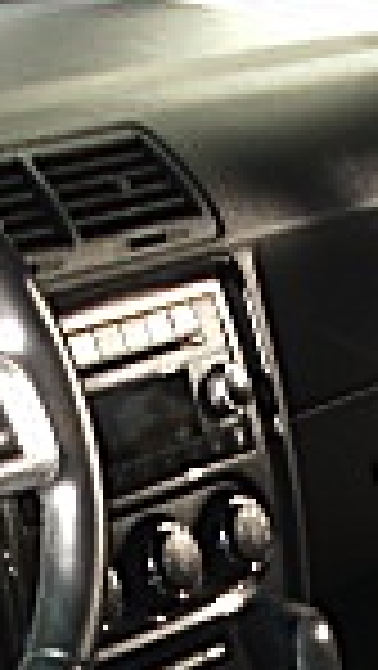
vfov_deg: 12.3
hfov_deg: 7.2
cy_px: 922
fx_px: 2988
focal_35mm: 168
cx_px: 94
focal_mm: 6.3
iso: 50
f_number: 2.8
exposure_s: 1/100
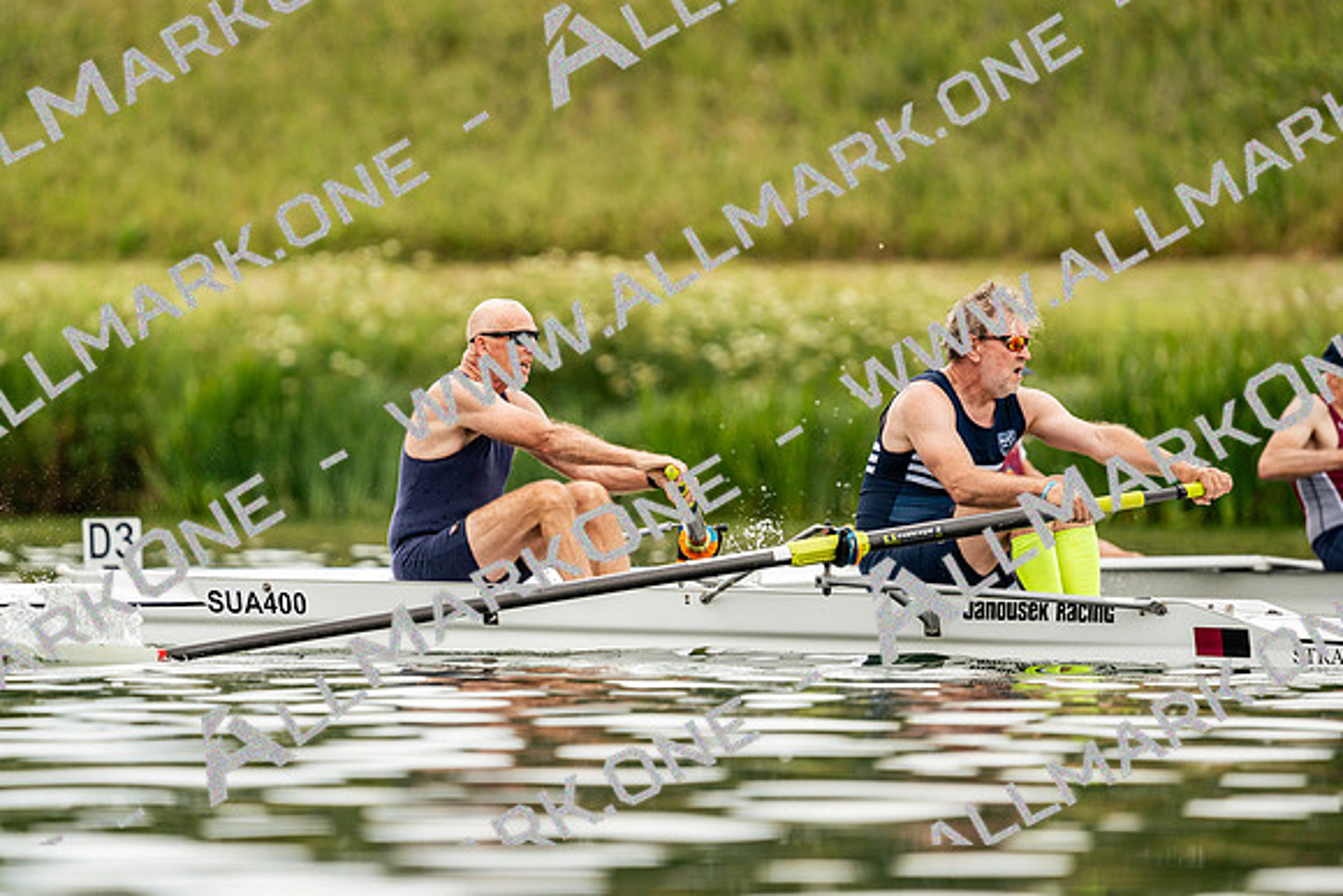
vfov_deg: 2.5
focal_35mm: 547
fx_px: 20410
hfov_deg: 3.8
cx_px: 672
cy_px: 448
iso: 500
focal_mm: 547
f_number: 6.3
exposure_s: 1/2000
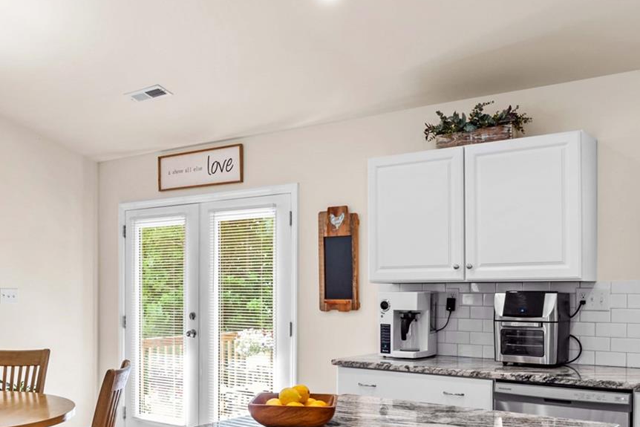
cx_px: 238
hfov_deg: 50.2
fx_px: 676
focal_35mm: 38
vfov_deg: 34.7
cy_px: 288
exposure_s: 1/4
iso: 100
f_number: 8
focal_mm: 16
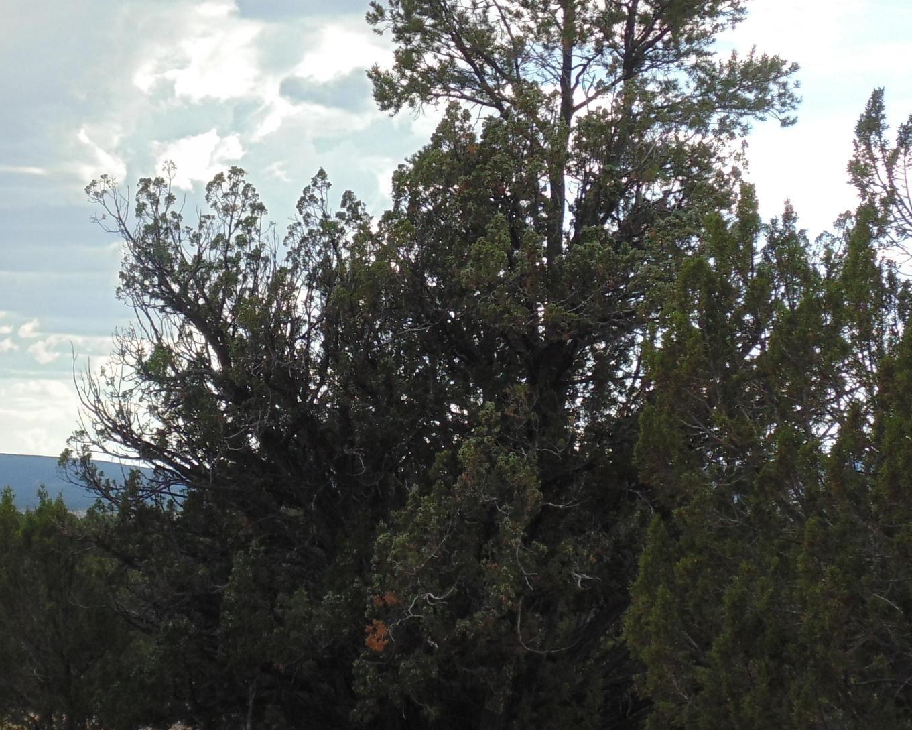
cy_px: 386
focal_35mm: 114
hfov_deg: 16.8
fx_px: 3077
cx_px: 239
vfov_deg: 13.5
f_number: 3.9
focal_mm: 9.5
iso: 80
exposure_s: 1/400
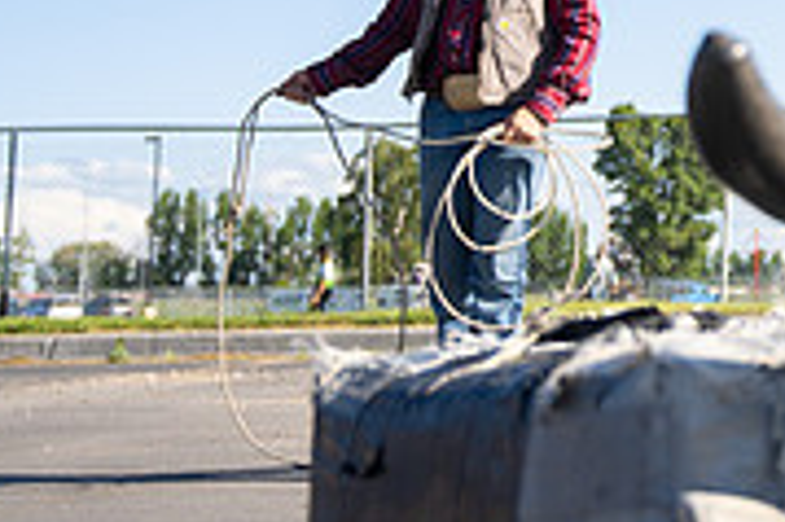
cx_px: 1171
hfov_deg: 17.3
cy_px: -222
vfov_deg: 12.3
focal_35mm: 107
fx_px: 2331
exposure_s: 1/640
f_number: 4
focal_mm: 33
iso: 100
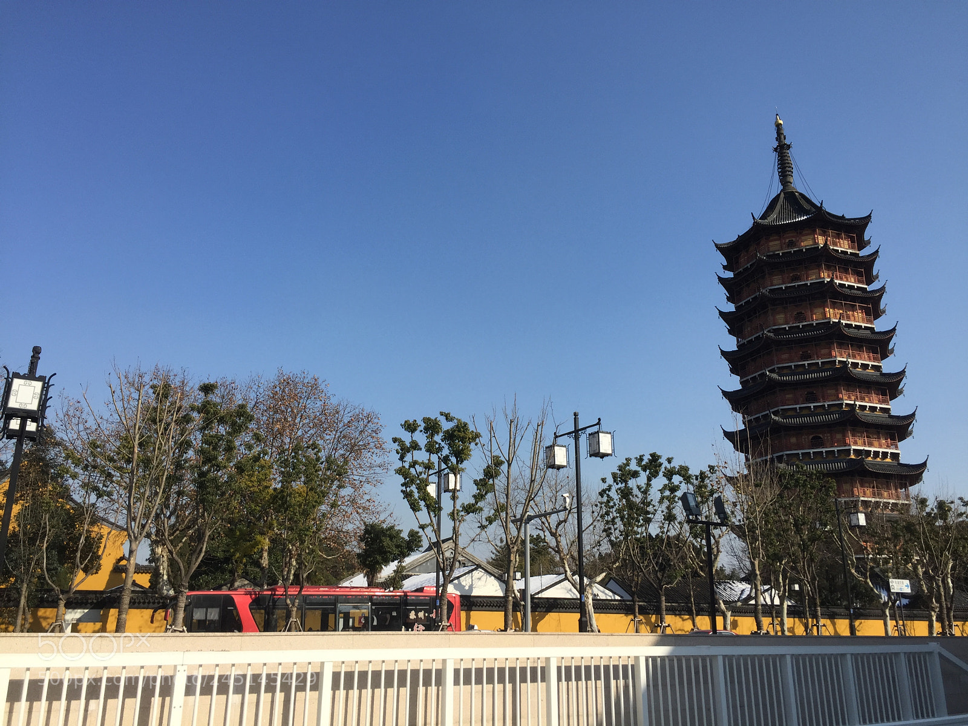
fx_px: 811
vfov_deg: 48.2
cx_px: 484
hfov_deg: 61.7
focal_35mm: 29
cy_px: 363
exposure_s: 1/1883
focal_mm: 4.15
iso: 32
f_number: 2.2
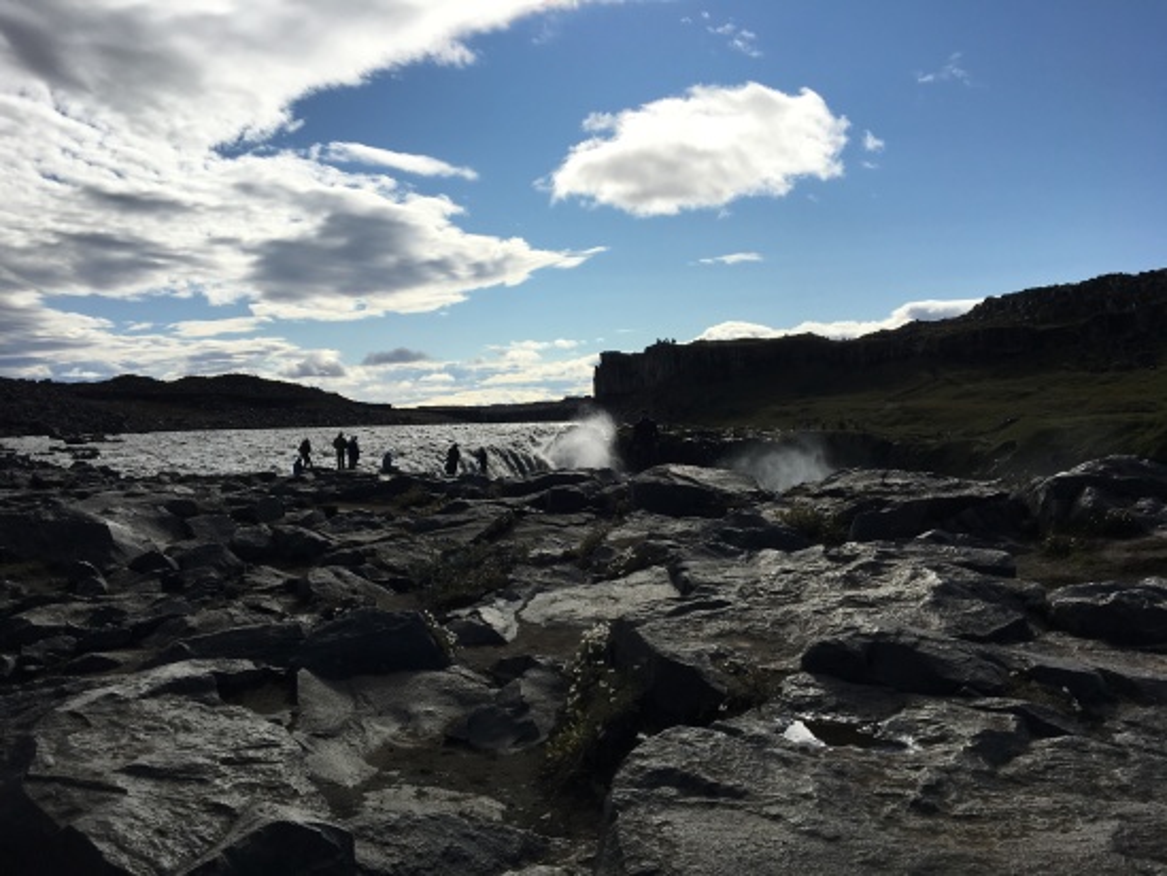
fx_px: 978
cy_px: 438
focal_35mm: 29
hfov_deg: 61.6
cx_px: 584
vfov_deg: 48.2
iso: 25
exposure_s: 1/5495
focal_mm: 4.15
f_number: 2.2
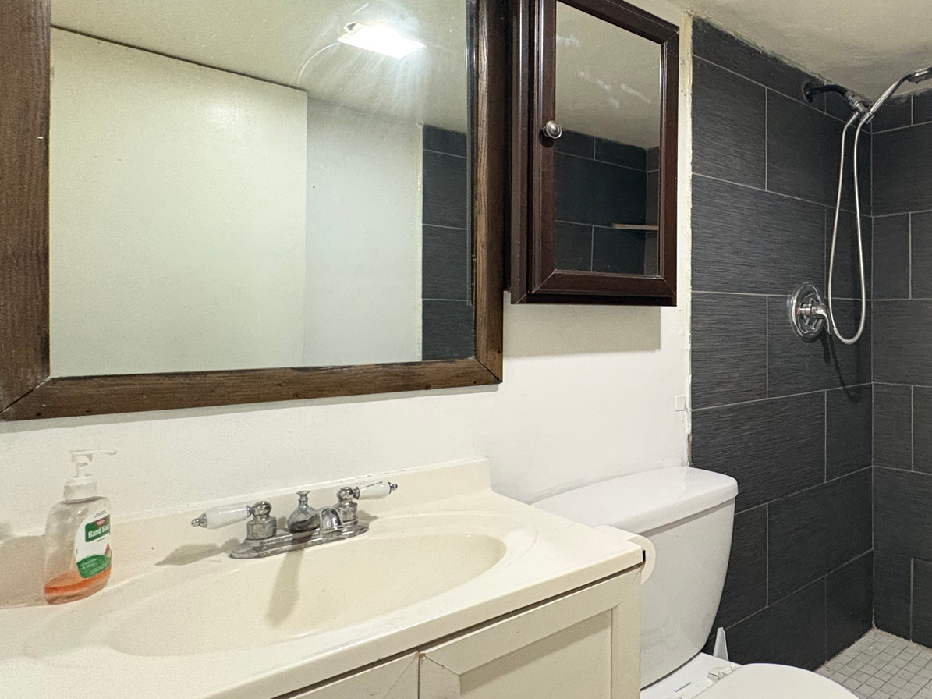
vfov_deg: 56.7
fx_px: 646
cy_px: 314
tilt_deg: +0.3
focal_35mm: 24
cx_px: 775
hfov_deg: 63.8
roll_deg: +0.5
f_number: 2.2
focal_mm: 2.22
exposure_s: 1/60
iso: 800
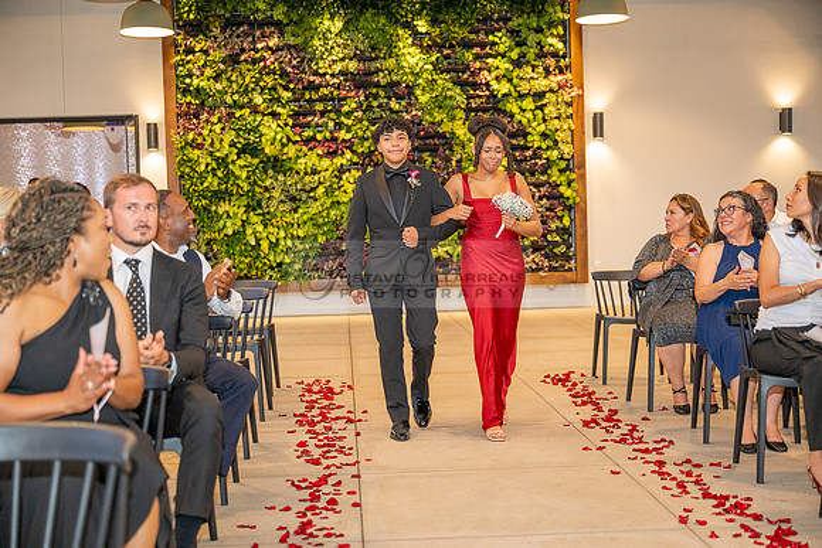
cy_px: 274
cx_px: 411
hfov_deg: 37.5
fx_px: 1210
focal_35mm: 53
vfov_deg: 25.5
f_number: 2.8
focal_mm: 53
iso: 1000
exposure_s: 1/200
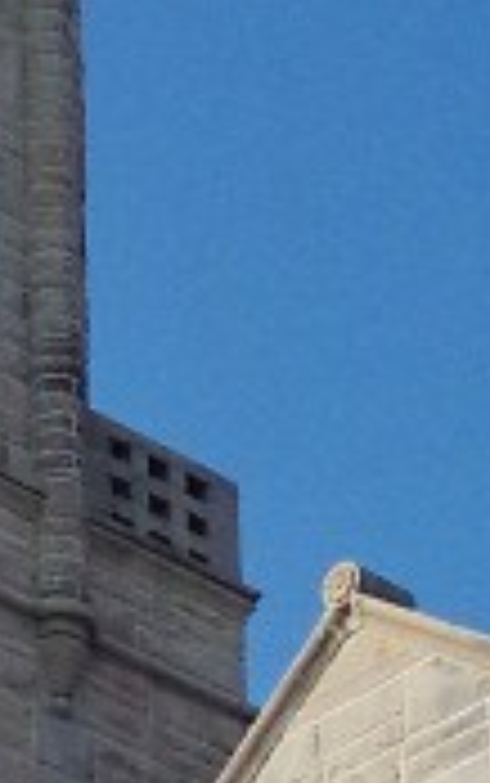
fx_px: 5333
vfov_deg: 8.4
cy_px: 227
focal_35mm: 250
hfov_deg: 5.2
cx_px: -494
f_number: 14
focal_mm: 42.5
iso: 3200
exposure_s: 1/3200
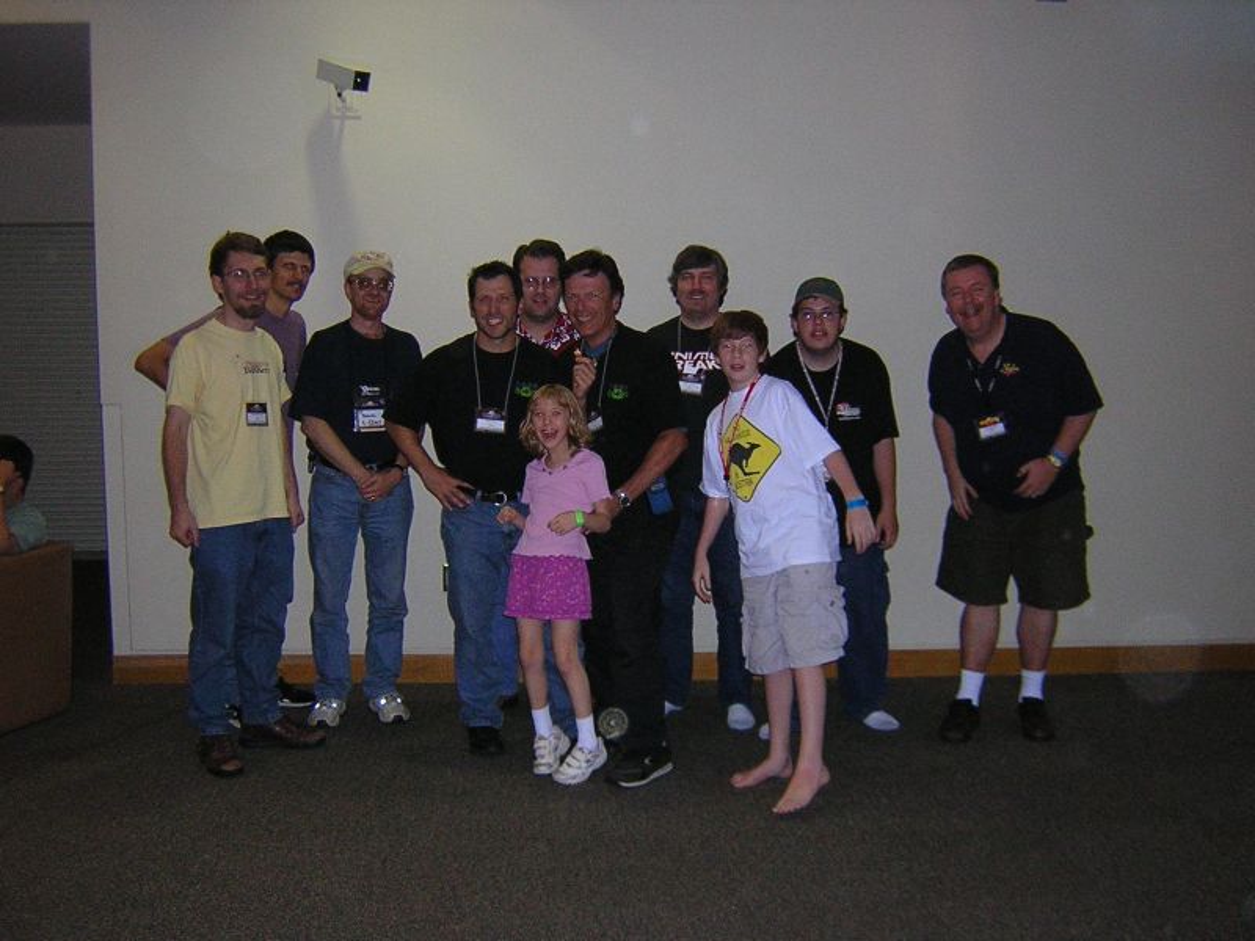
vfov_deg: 39.7
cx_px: 628
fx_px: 1305
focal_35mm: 36
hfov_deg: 51.4
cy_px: 470
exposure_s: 1/60.1
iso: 400
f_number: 2.6
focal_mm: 4.7
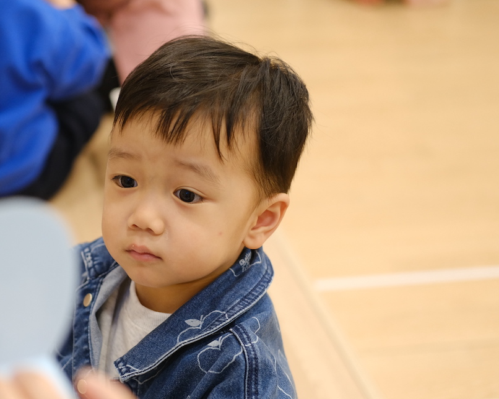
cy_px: 250
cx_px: 168
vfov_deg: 19.4
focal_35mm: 79
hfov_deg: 24.0
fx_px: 1167
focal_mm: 35
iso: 1000
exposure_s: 1/160
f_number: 2
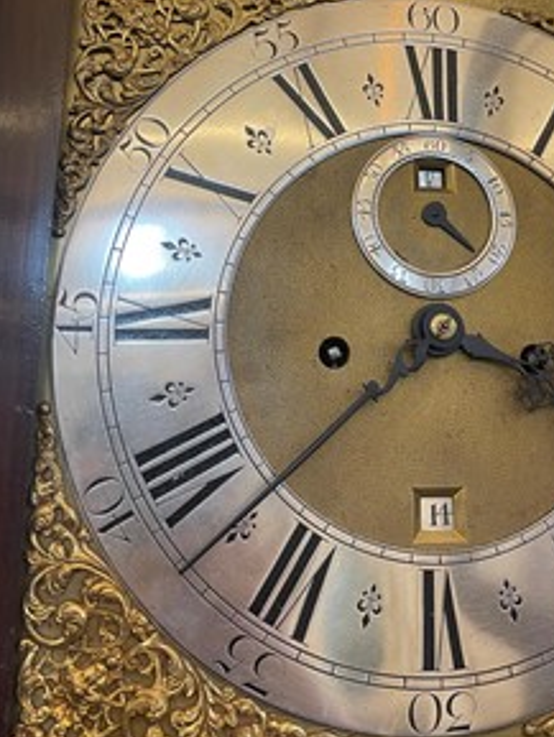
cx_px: 363
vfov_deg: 50.3
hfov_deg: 39.3
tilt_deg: +17.6
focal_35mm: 36
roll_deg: +0.5
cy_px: 237
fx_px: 768
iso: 100
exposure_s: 1/50
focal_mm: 5.1
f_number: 1.6
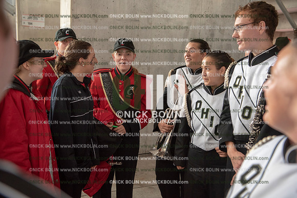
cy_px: 99
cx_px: 148
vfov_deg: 29.9
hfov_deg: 43.6
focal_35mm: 45
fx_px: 371
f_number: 3.5
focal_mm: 45
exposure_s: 1/125
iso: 2000
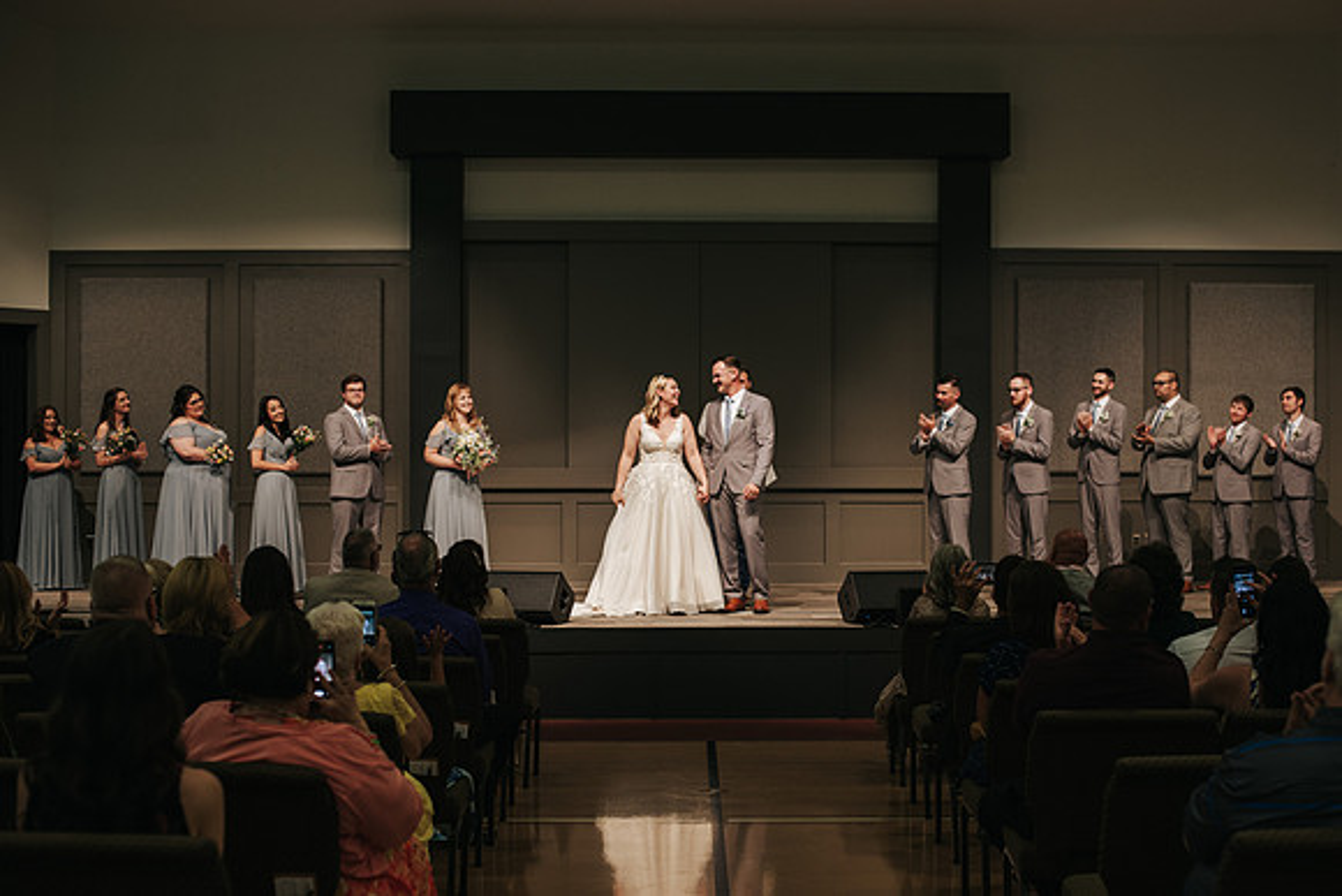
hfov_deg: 35.4
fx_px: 2101
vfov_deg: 24.0
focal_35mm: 56
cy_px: 490
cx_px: 738
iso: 1000
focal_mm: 50
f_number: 3.2
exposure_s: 1/200
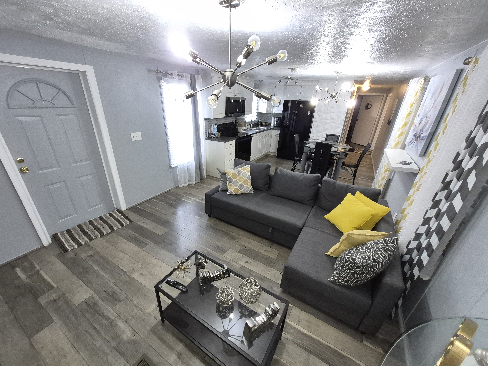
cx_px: 244
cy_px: 183
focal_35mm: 13
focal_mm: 1.74
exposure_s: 1/60
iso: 400
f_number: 2.2
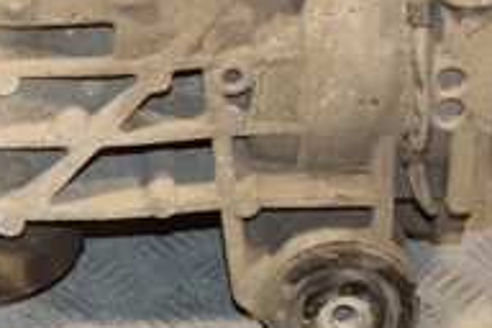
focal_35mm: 130
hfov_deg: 15.7
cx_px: 92
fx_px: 1777
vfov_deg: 10.4
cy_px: -36
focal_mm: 26
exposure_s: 1/200
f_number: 5
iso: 800
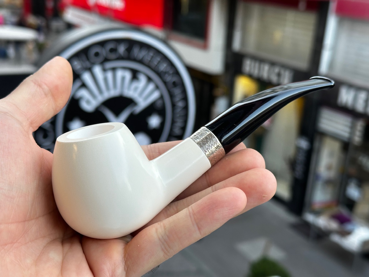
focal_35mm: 48
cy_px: 138
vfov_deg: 30.3
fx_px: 512
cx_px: 184
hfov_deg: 39.7
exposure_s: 1/100
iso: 80
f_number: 1.78
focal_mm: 6.86
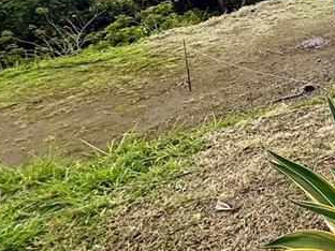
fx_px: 445
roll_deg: +4.1
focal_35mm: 46
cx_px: 433
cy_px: -49
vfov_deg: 27.7
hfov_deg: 31.8
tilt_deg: -8.0
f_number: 2.2
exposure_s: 1/1285
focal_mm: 2.22
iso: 64
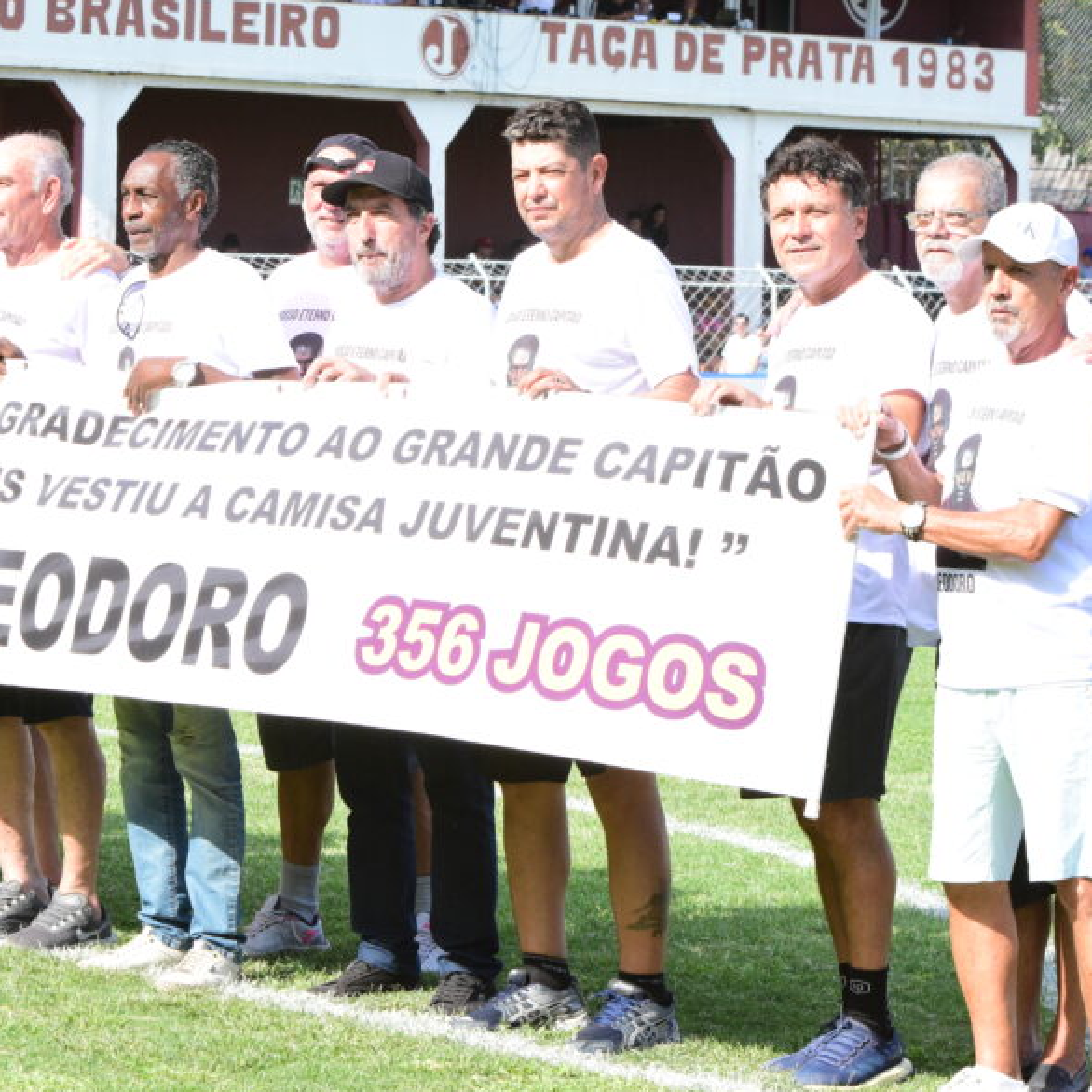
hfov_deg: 11.2
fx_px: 5568
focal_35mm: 156
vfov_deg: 11.2
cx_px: 296
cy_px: 515
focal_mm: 70
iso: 1250
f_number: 8
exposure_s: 1/800
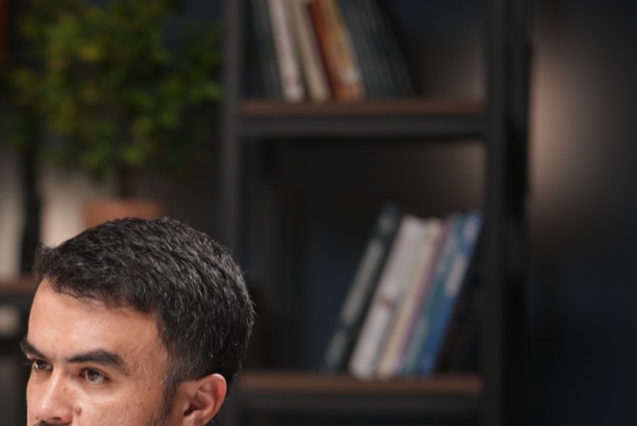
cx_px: 41
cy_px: 452
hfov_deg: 10.0
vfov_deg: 6.7
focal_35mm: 205
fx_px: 3630
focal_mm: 85
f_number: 1.4
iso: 125
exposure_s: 1/125
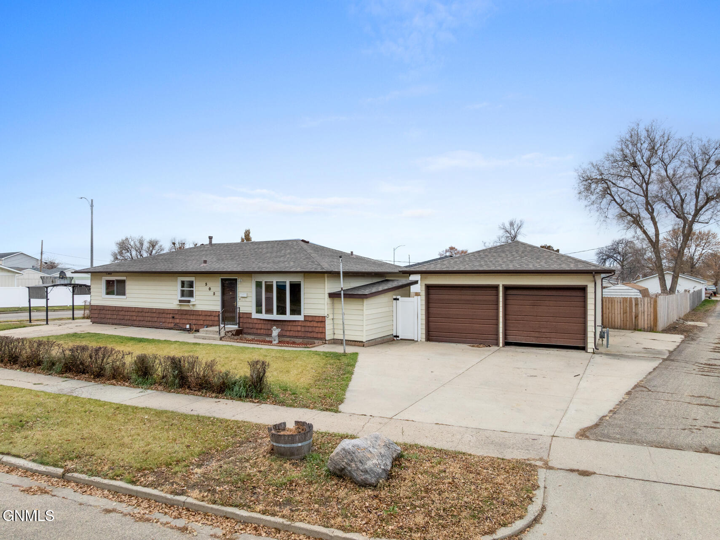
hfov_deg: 71.6
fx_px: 499
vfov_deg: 56.8
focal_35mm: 24
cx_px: 360
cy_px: 270
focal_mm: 12.29
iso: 200
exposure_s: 1/500
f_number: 5.6
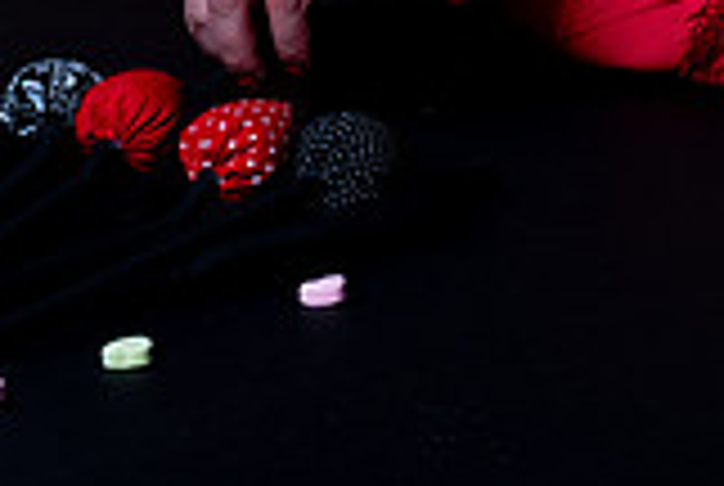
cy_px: -277
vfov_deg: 10.5
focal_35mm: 126
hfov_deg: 15.9
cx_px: 715
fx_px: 2539
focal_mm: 35
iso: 100
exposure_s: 1/160
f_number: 10
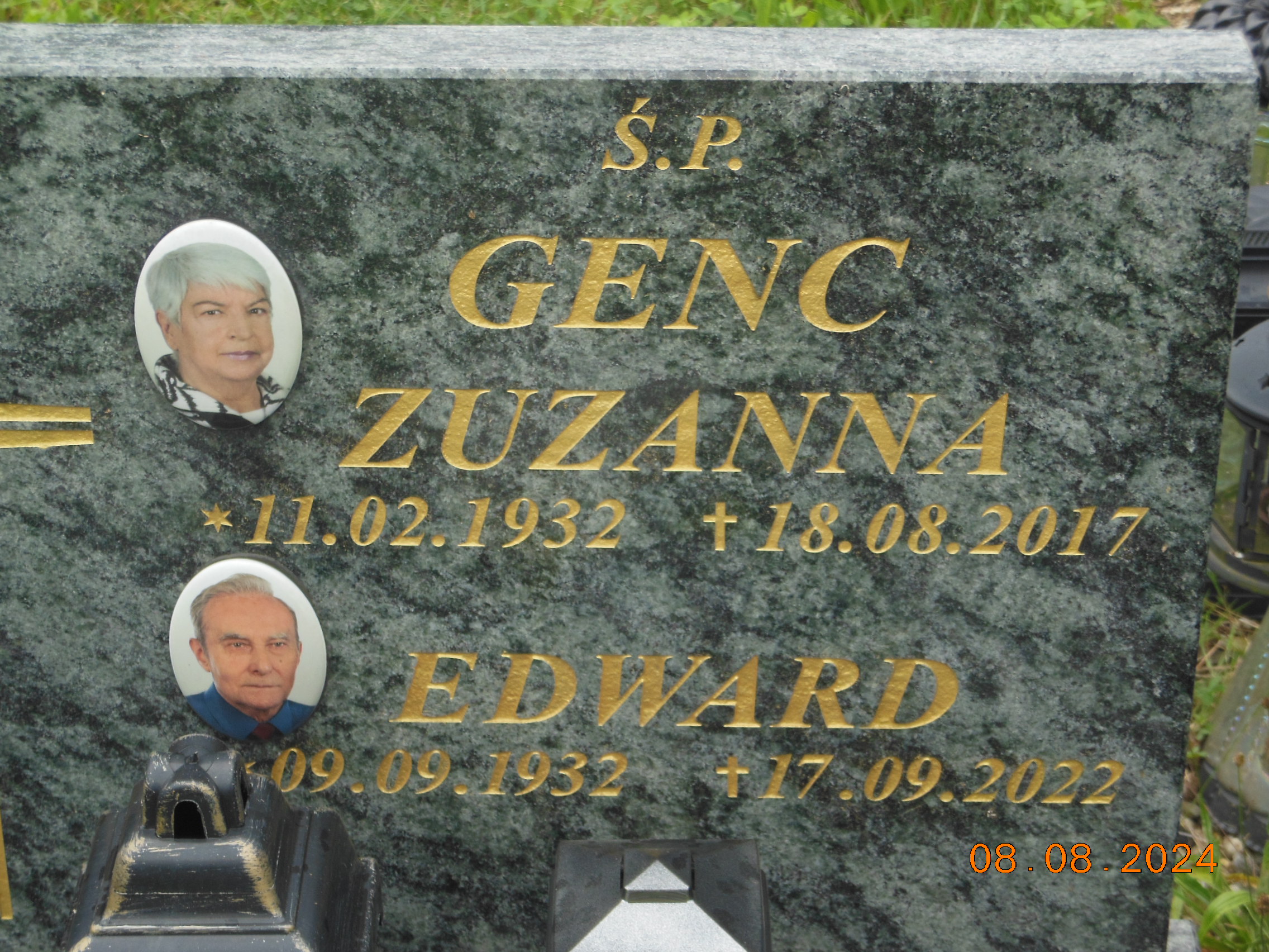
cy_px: 476
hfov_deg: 25.7
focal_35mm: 76
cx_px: 634
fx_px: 2786
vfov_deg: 19.4
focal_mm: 13.6
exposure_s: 1/160
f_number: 4.4
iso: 125
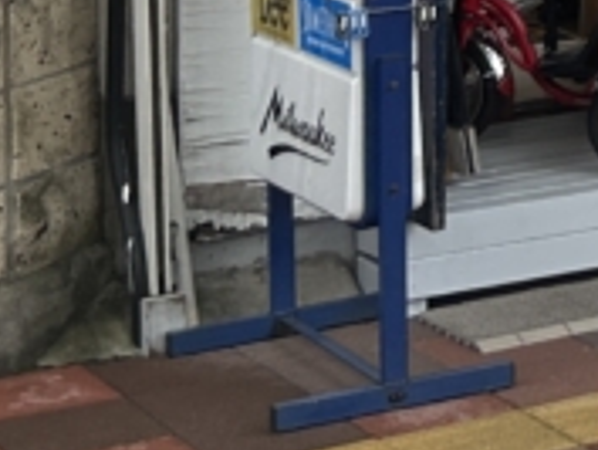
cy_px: -616
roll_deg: +2.0
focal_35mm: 189
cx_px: 1272
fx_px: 3267
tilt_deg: +2.3
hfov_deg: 9.6
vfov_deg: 7.4
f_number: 1.5
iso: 50
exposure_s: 1/458
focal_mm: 5.7
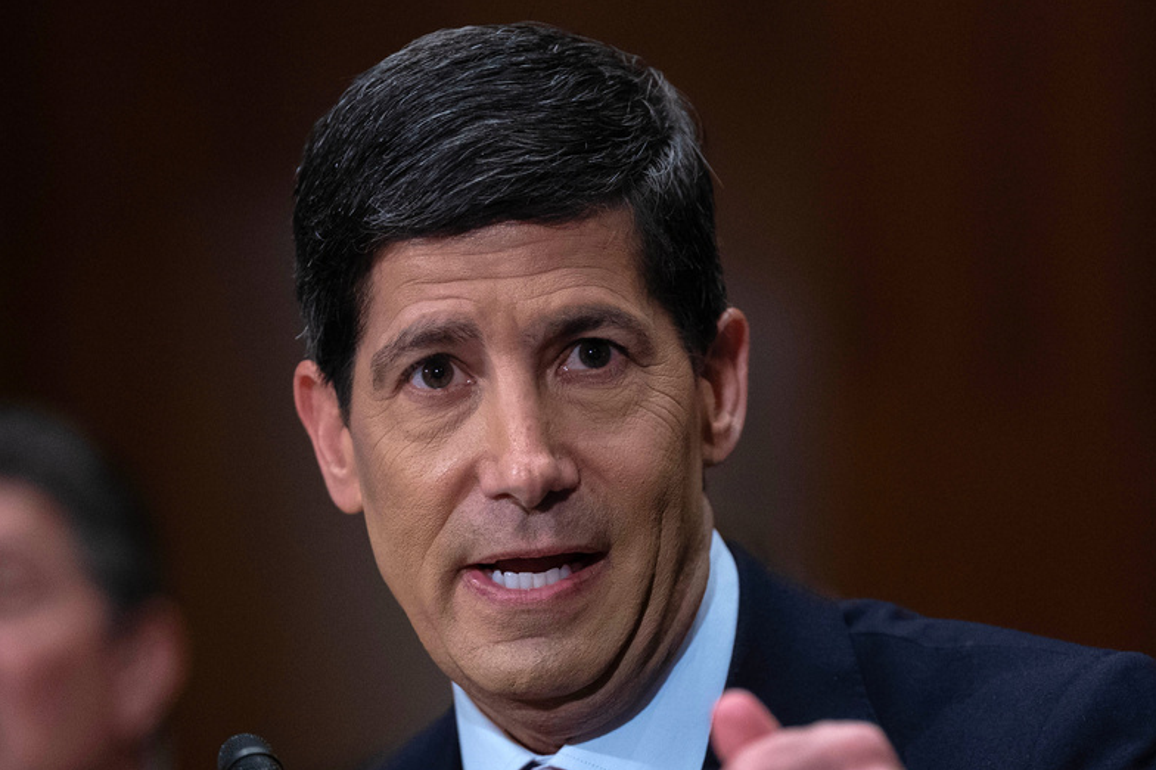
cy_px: 451
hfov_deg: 8.8
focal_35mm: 235
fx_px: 7543
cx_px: 562
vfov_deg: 5.8
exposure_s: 1/500
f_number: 2.8
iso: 3200
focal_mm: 180
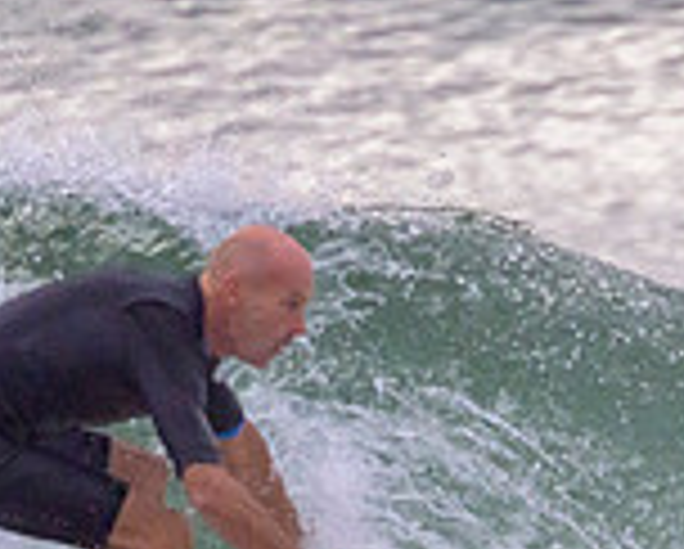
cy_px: 664
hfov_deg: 0.7
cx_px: 464
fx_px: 57951
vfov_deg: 0.5
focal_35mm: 2859
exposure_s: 1/2000
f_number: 11
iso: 2800
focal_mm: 800
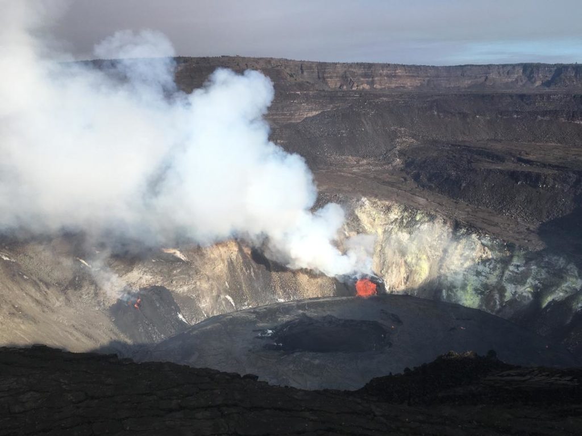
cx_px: 291
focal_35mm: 29
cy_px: 218
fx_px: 488
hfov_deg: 61.7
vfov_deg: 48.2
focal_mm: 4.15
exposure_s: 1/2137
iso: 25
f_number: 2.2
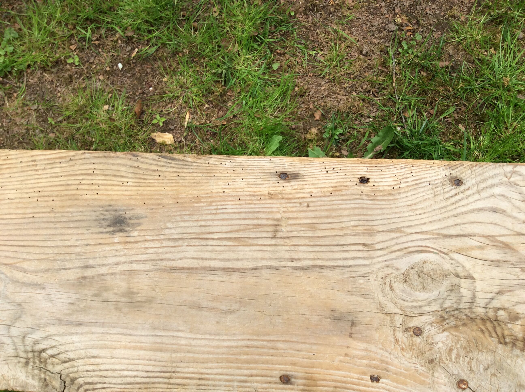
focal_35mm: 32
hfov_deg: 56.9
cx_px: 262
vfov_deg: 44.1
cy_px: 196
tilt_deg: -71.0
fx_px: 485
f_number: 2.4
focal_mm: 3.3
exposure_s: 1/457
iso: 32
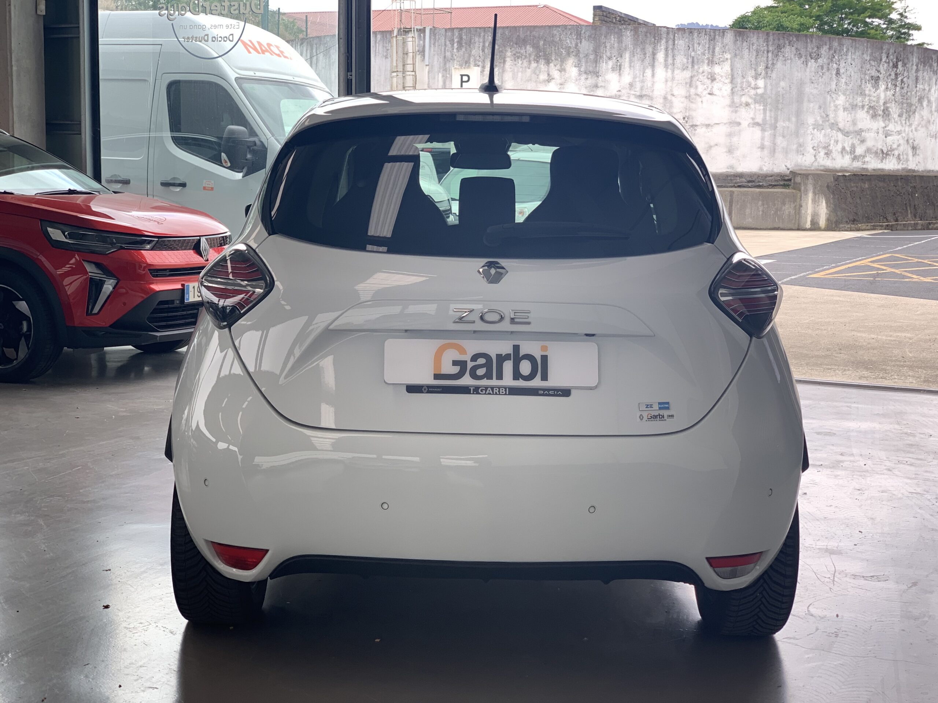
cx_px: 469
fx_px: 1409
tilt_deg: -7.9
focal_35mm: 52
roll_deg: -1.3
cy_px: 352
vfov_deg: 28.0
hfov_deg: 36.8
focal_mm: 6
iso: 40
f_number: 2.4
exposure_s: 1/122
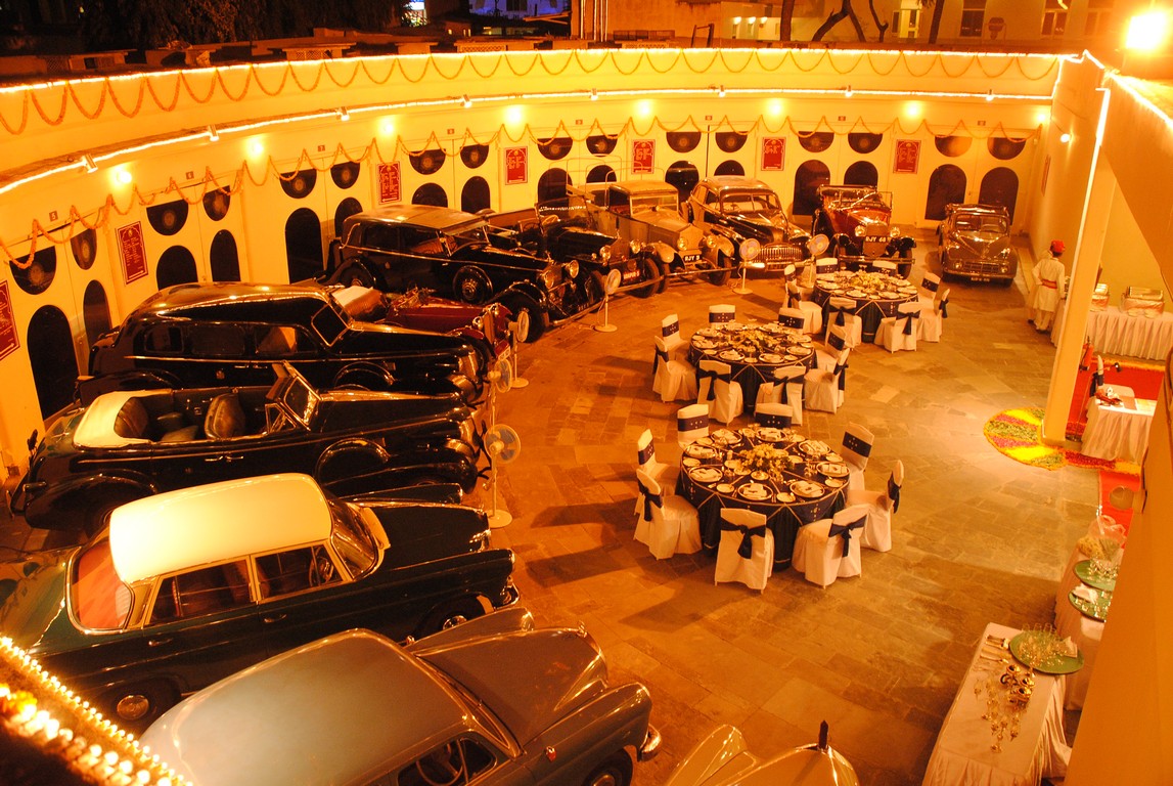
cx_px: 586
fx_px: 979
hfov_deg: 61.9
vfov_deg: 43.7
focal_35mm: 30
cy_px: 393
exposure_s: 1/10
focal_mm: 20
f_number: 3.5
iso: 800
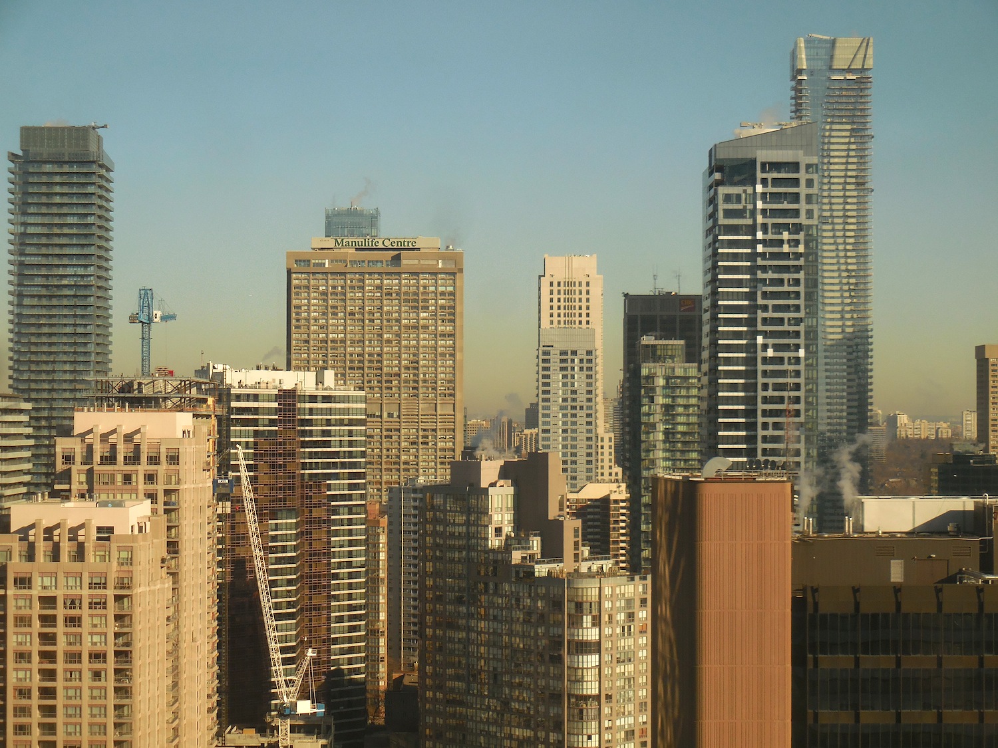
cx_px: 499
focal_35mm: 81
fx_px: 2335
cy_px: 374
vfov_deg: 18.2
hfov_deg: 24.1
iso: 125
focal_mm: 14.5
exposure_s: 1/200
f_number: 4.9
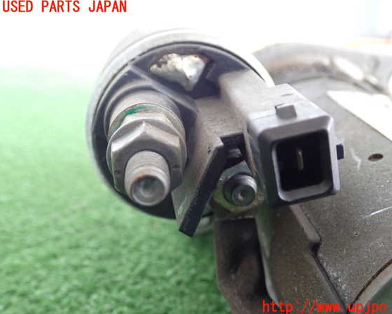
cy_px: 157
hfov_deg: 45.8
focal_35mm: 40
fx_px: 464
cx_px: 210
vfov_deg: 37.3
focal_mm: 6.83
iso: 500
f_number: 2.7
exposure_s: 1/40
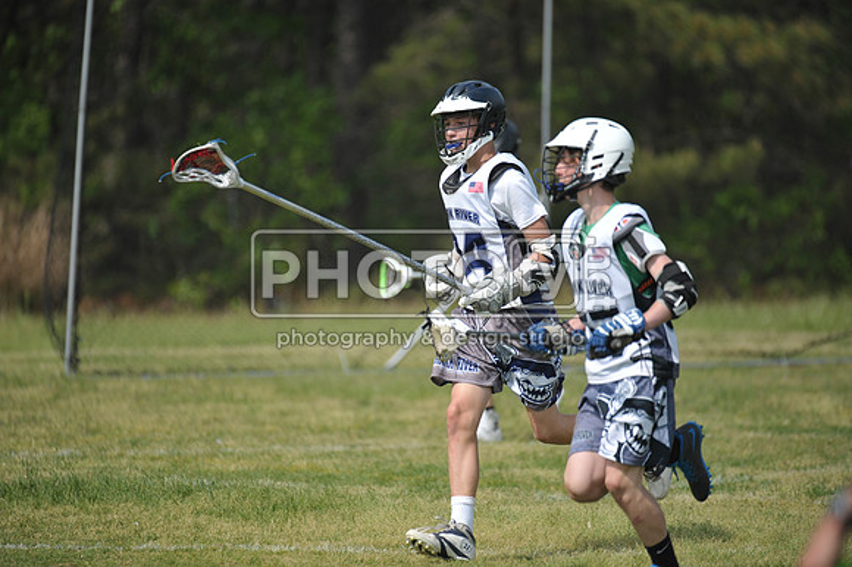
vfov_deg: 3.4
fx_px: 9461
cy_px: 284
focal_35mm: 400
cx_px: 426
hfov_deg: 5.2
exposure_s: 1/3200
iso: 640
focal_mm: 400
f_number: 4
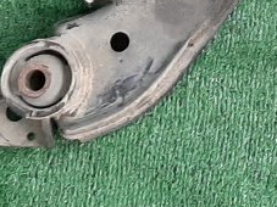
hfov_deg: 10.7
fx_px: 1320
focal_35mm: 165
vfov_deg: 8.7
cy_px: -151
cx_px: 605
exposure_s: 1/50
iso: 135
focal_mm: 3.93
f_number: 1.7
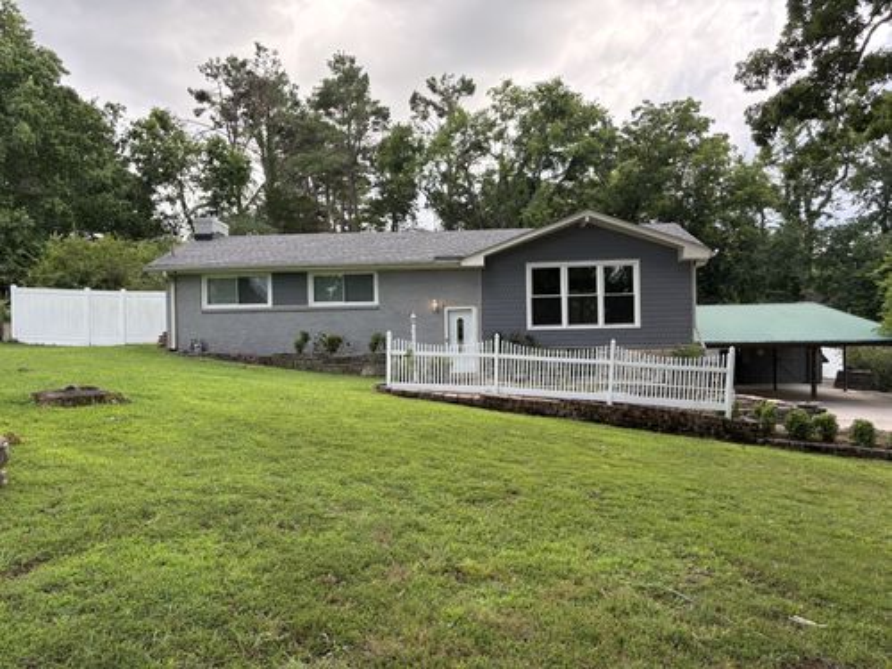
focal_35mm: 26
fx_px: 670
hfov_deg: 67.3
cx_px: 446
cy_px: 334
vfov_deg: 53.1
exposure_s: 1/596
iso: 64
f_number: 1.6
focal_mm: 5.96
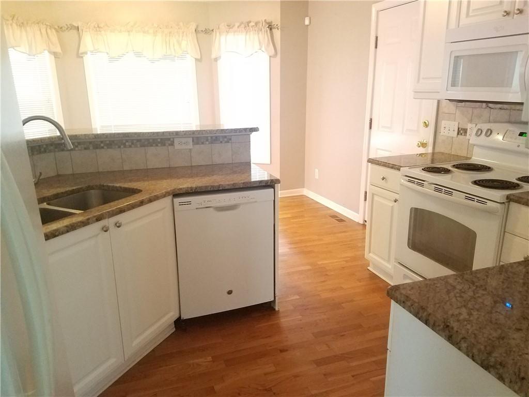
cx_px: 264
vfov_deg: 53.1
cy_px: 198
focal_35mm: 26
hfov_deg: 67.3
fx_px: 397
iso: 400
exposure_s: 1/10
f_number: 1.7
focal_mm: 4.2
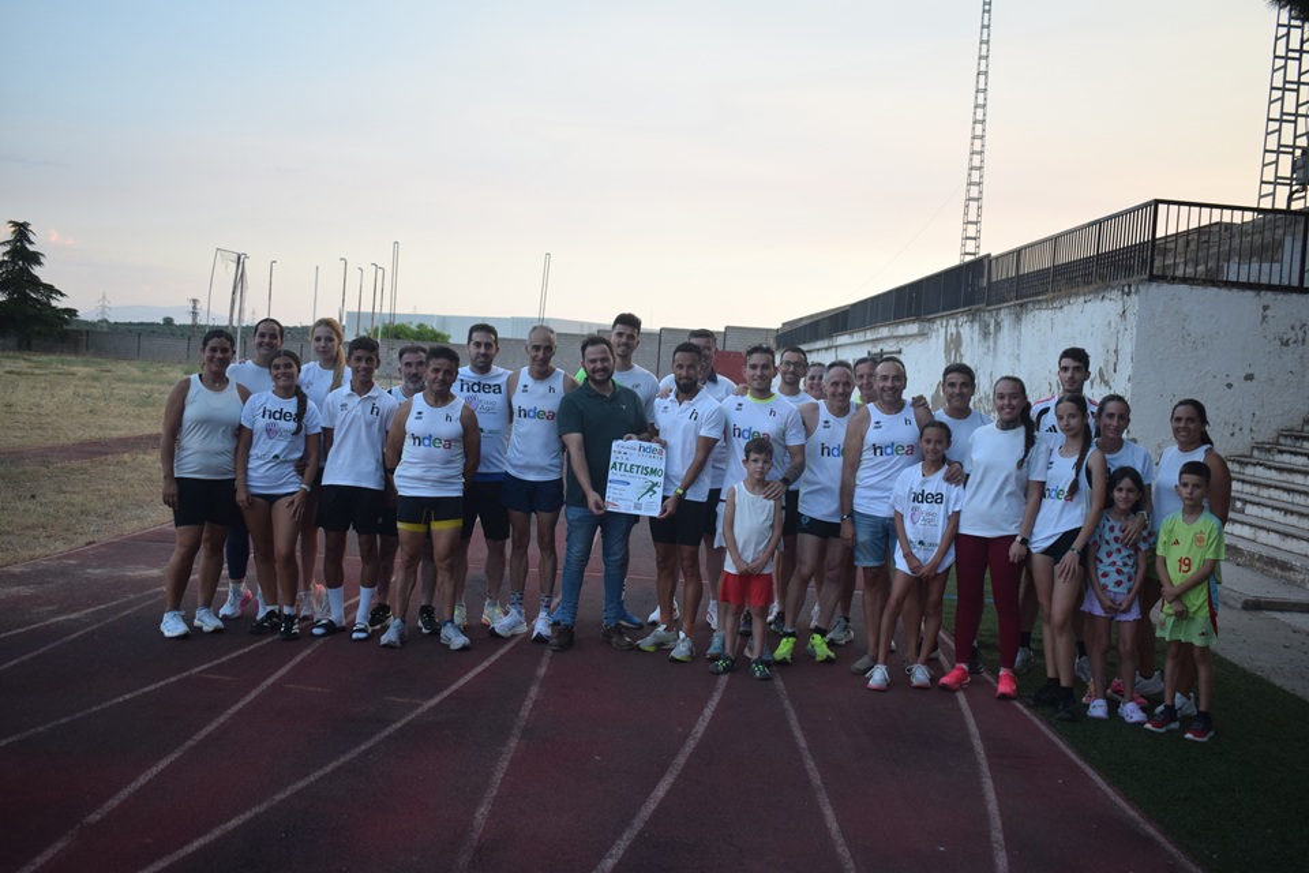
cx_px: 654
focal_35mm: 34
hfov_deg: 55.1
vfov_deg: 38.4
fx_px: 1254
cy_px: 436
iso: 900
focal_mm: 23
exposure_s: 1/500
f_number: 3.8
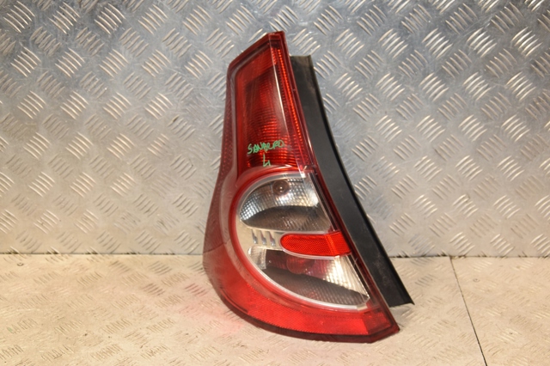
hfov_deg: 35.1
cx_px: 275
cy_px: 183
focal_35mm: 57
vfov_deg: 23.8
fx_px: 870
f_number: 5.6
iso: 800
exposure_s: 1/200
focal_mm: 38
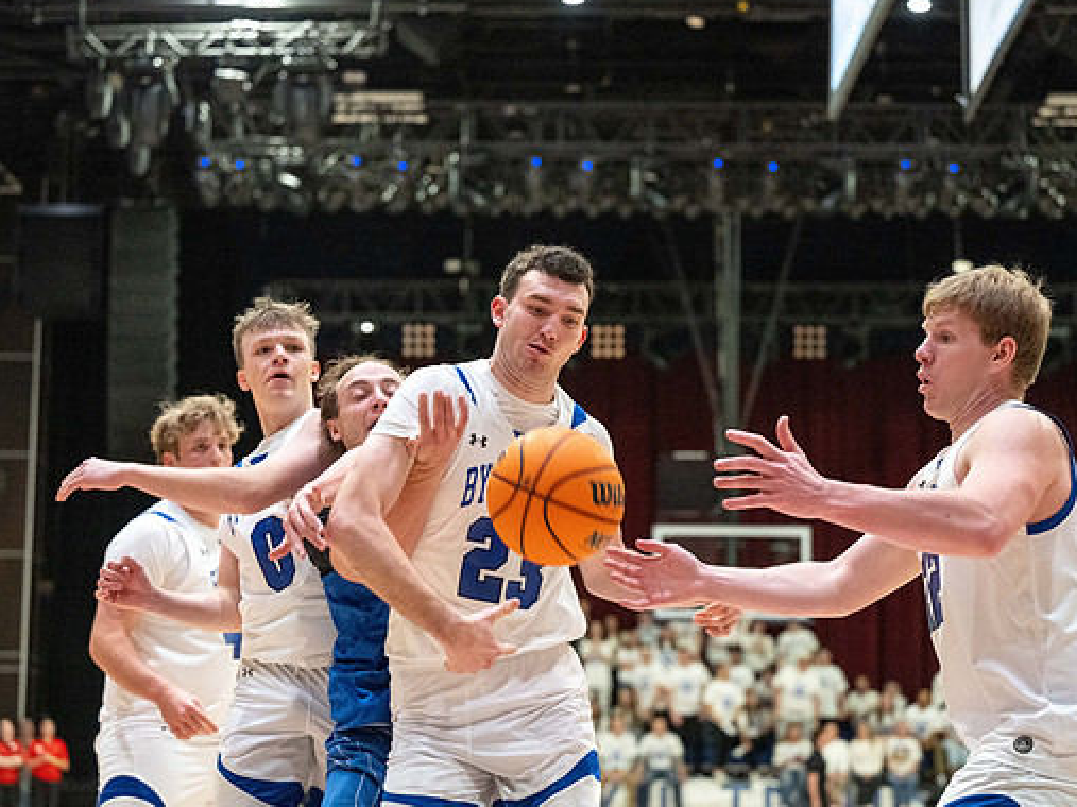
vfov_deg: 19.1
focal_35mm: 77
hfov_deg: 25.3
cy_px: 402
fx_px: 2395
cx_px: 546
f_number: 3.2
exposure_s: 1/500
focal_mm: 70
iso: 6400
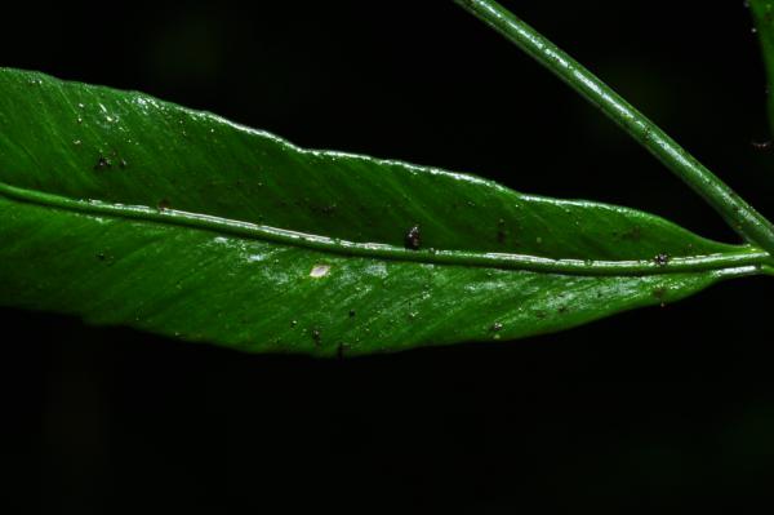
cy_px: 258
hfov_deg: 22.6
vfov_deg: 15.2
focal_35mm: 90
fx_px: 1933
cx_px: 387
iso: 200
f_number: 14
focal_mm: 60
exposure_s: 1/60
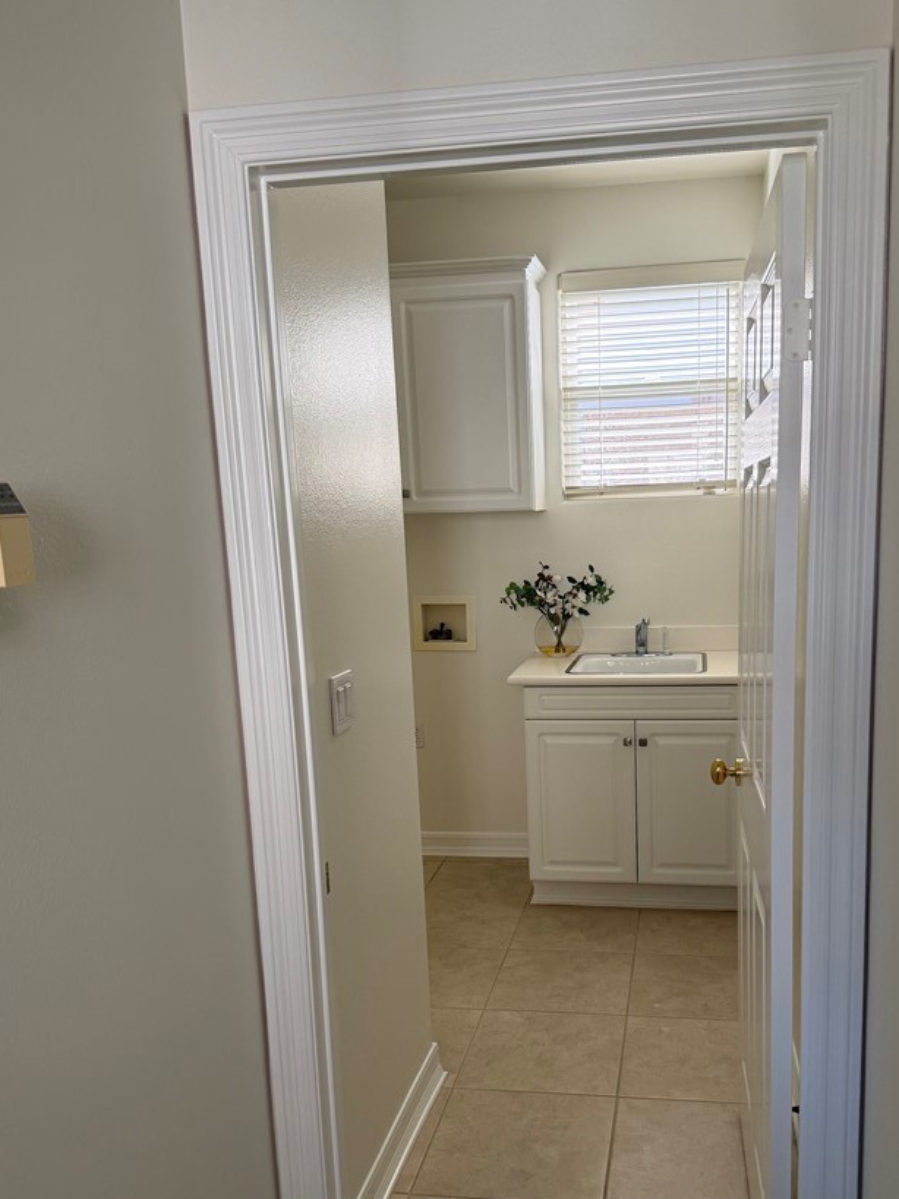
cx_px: 534
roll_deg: +2.1
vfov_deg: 59.6
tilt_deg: -10.2
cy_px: 703
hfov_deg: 46.6
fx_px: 1039
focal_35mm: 30
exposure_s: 1/242
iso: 125
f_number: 1.78
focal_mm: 6.76
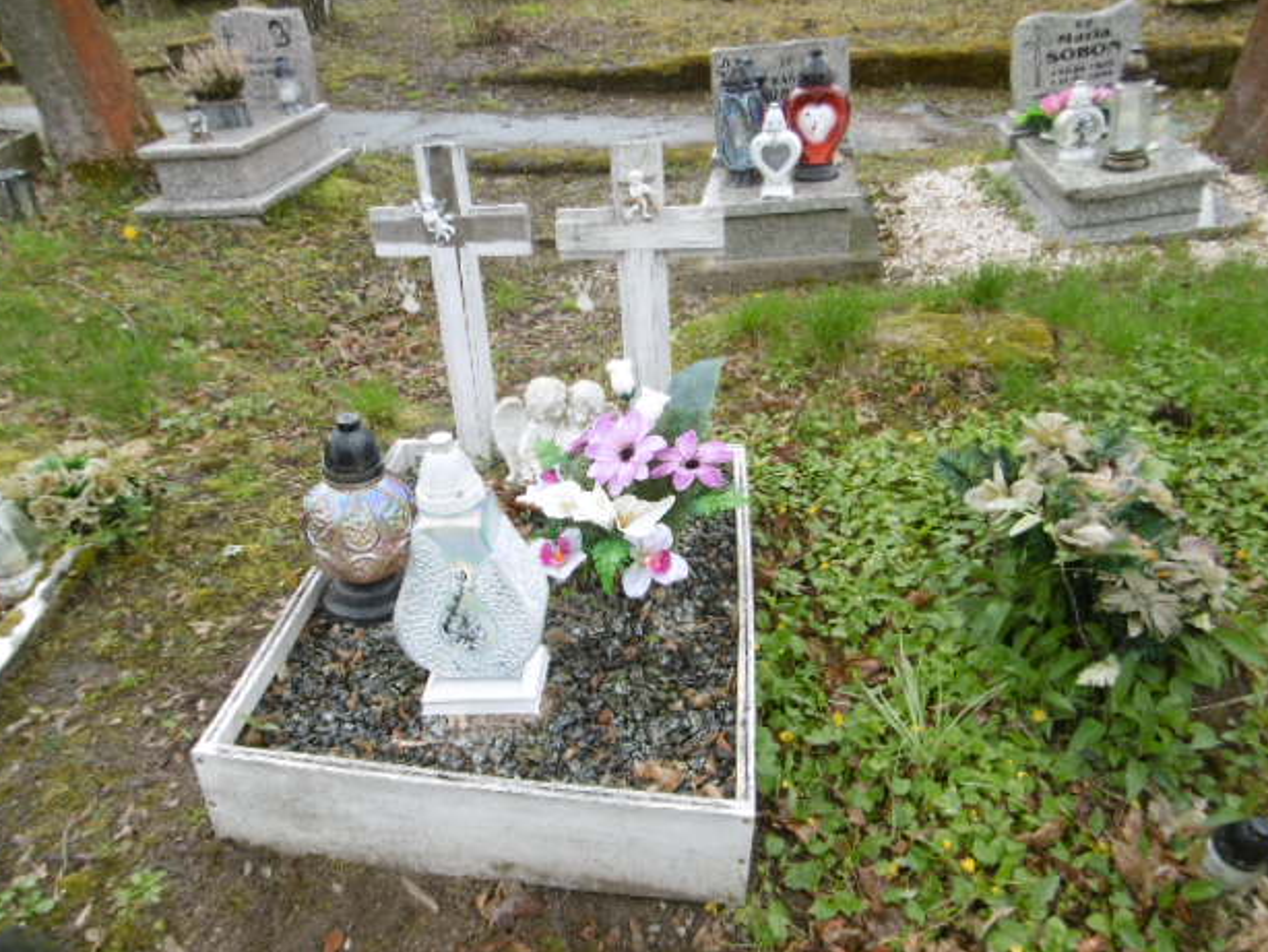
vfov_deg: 54.9
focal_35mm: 25
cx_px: 630
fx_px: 916
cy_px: 479
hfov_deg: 69.4
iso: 100
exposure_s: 1/200
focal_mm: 4.3
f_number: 3.1
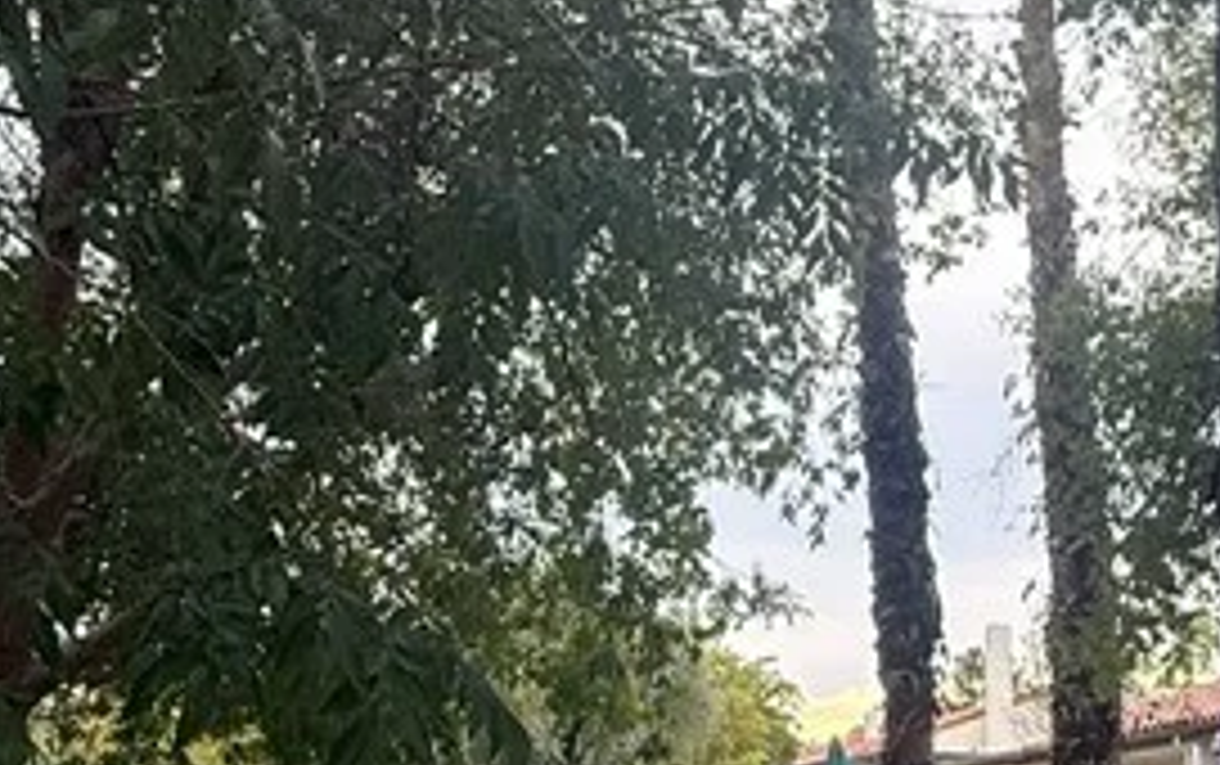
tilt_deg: +14.4
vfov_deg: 23.2
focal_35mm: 56
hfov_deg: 36.1
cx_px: 747
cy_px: 418
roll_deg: -0.9
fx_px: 1864
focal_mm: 2.22
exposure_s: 1/144
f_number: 2.2
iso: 64
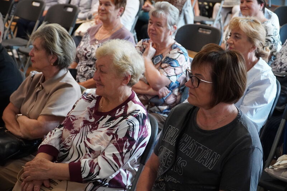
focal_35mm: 64
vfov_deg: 21.1
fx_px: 514
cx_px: 144
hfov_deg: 31.2
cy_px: 96
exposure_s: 1/160
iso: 4000
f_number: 4
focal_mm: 43
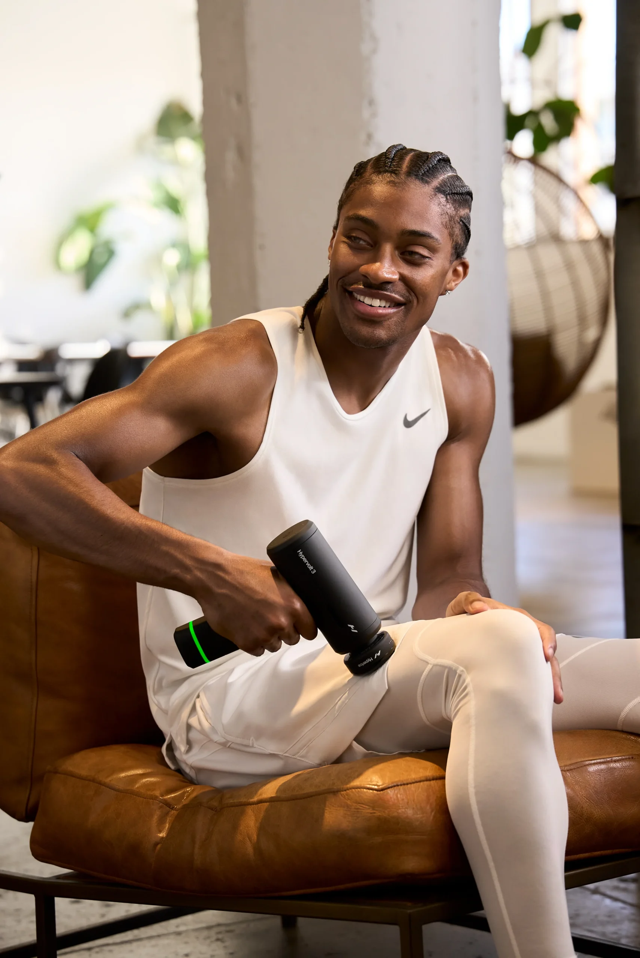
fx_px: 2583
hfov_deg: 14.1
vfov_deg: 21.0
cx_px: 320
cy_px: 479
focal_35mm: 97
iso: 1600
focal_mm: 97
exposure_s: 1/400
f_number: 4.5
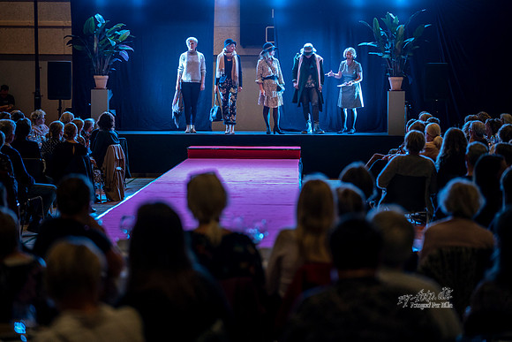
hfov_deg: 18.1
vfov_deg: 12.1
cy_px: 171
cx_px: 256
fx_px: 1607
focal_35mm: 113
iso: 4000
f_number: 2.8
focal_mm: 113
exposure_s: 1/200
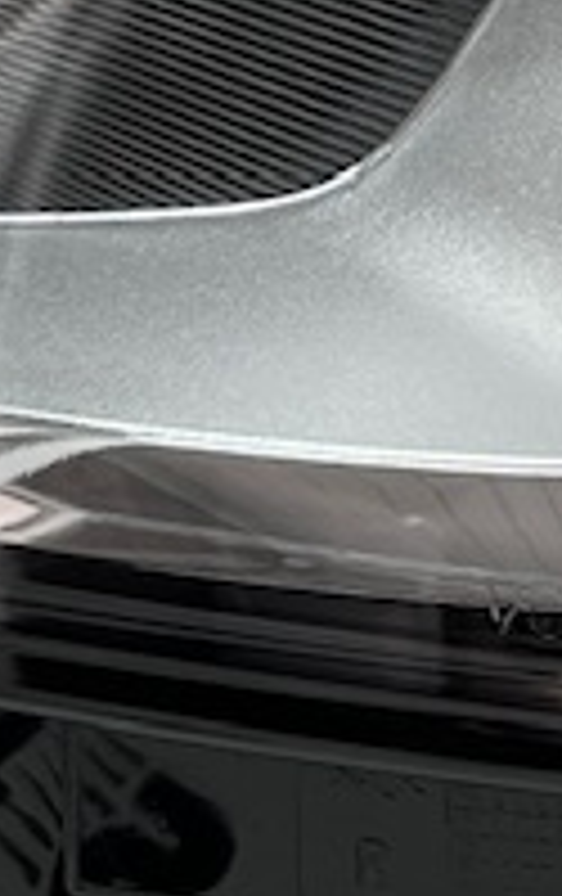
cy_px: -207
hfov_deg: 7.3
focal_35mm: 177
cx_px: 935
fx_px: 4322
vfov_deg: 11.6
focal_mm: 5.1
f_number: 1.6
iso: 50
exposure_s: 1/100
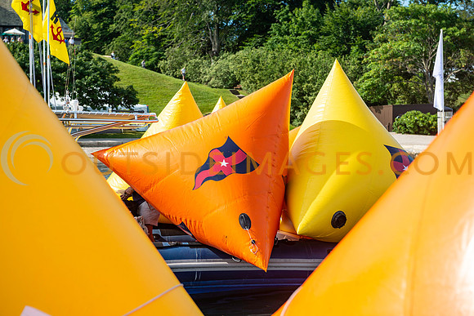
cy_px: 158
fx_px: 816
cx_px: 237
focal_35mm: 62
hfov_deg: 32.4
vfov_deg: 21.9
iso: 320
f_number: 5
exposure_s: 1/1600
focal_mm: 62
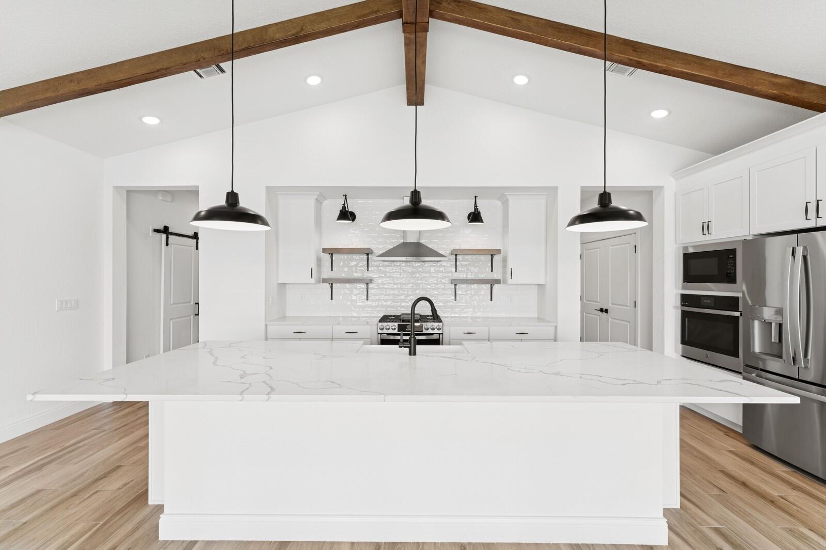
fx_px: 321
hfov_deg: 104.3
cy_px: 275
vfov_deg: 81.2
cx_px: 413
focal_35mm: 14
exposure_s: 1/40
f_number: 8
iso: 160
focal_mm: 14
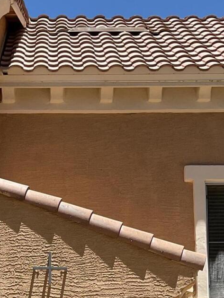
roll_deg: +0.2
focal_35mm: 92
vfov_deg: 20.1
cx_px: 57
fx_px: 793
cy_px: 352
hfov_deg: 16.0
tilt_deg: +7.5
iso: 16
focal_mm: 3
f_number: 1.8
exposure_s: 1/1577
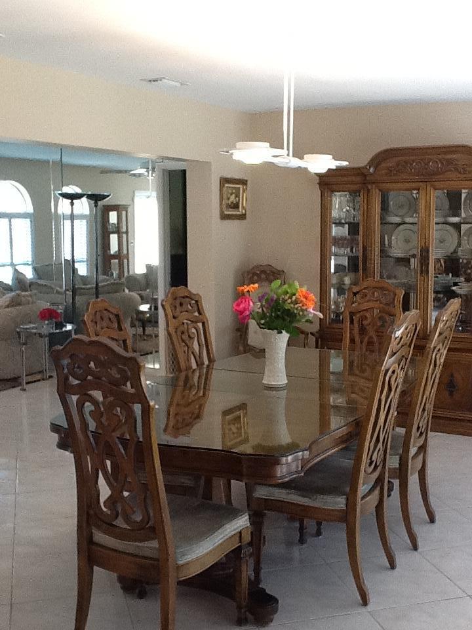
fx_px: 800
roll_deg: +0.7
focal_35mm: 44
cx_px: 236
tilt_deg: -11.4
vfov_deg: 42.9
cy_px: 315
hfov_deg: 32.9
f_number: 2.4
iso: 100
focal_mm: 2.03
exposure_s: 1/30
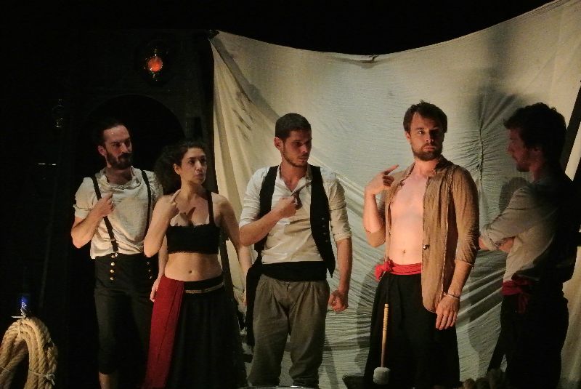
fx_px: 1308
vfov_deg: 16.9
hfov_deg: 25.0
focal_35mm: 81
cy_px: 194
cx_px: 290
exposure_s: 1/250
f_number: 9
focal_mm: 30
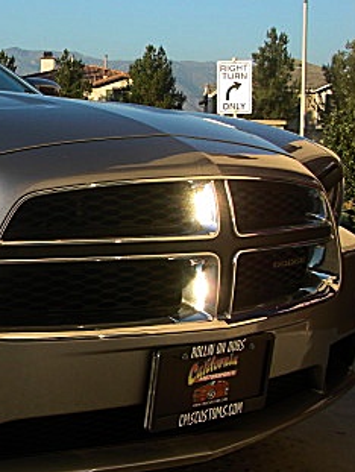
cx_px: -73
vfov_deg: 26.3
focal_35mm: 74
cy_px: 231
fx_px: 1010
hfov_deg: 18.8
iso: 50
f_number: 2.8
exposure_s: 1/500
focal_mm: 6.3
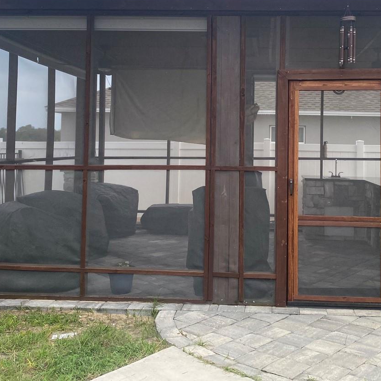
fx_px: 548
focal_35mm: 44
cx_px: 241
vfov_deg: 37.8
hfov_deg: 38.1
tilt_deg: +1.1
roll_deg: -1.4
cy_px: 115
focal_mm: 4.25
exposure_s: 1/673
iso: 32
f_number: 1.8
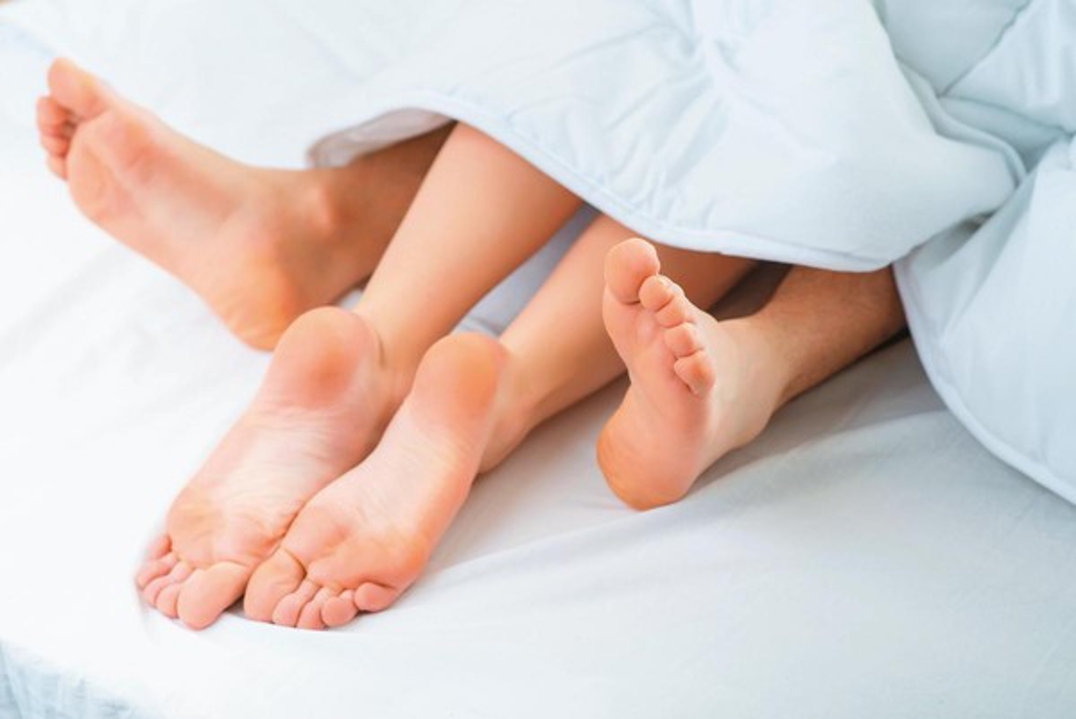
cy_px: 360
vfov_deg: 16.1
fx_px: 2542
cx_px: 538
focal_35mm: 85
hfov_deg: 23.9
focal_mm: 85
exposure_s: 1/200
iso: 250
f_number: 4
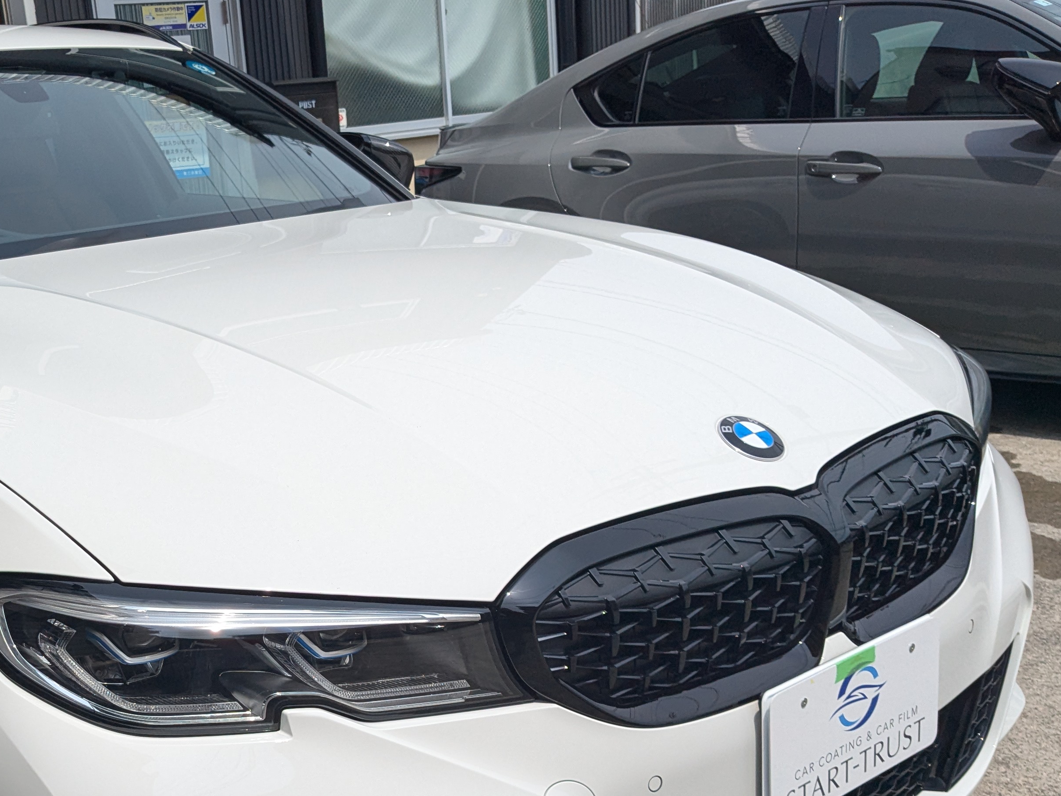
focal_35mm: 45
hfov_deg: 40.5
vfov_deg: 31.7
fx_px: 1379
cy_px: 571
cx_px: 229
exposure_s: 1/7812
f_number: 1.73
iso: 99
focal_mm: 4.38
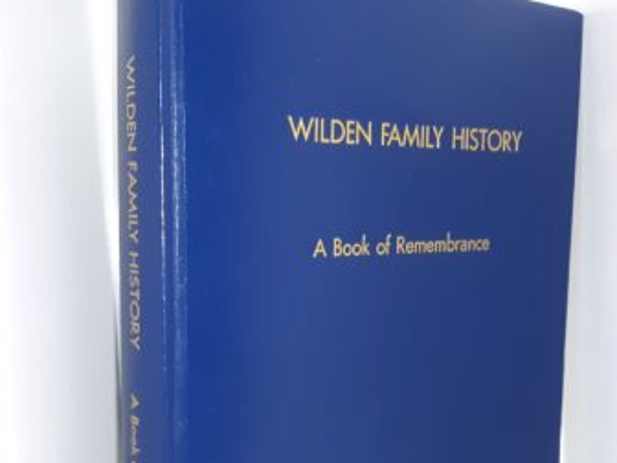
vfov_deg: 28.8
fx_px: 891
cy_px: 329
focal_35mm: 50
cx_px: 345
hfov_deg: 38.1
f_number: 1.7
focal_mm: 3.7
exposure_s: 1/40
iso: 80
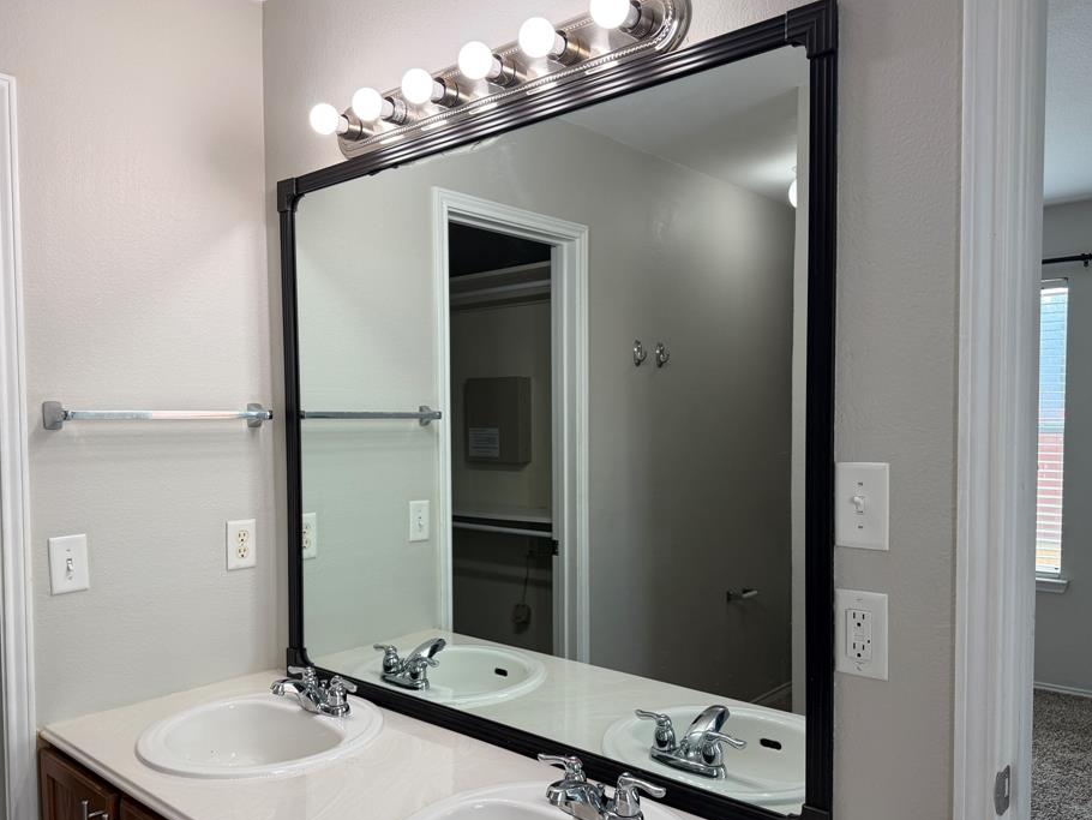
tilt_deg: -2.7
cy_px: 451
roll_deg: +1.6
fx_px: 852
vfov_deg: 51.3
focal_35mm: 27
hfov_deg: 65.3
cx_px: 536
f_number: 1.78
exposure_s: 1/121
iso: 64
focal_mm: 6.76
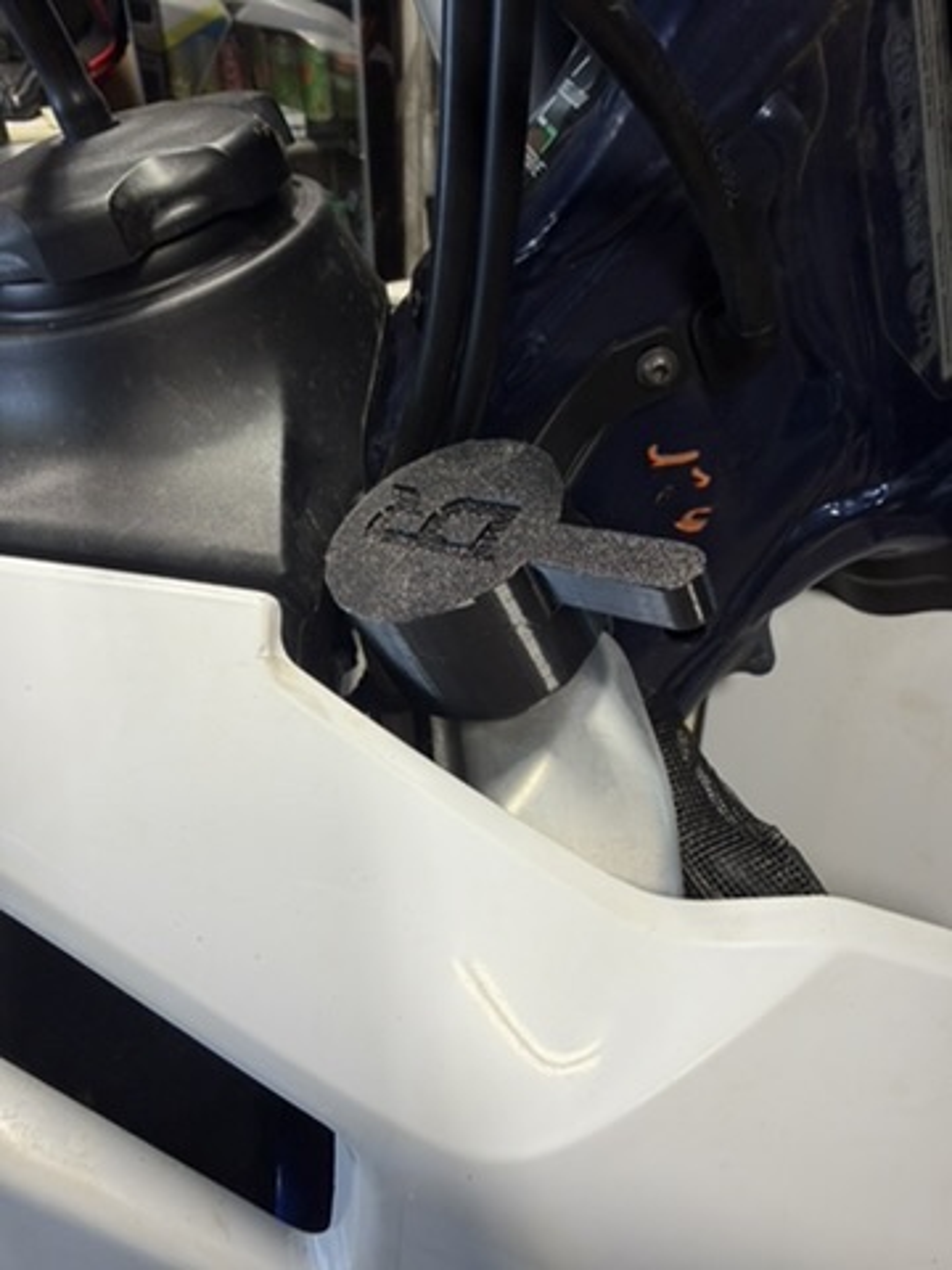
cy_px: 635
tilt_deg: -36.7
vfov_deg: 71.6
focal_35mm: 24
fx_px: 880
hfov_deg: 56.8
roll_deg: -1.6
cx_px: 476
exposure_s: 1/100
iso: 125
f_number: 2.2
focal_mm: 2.22
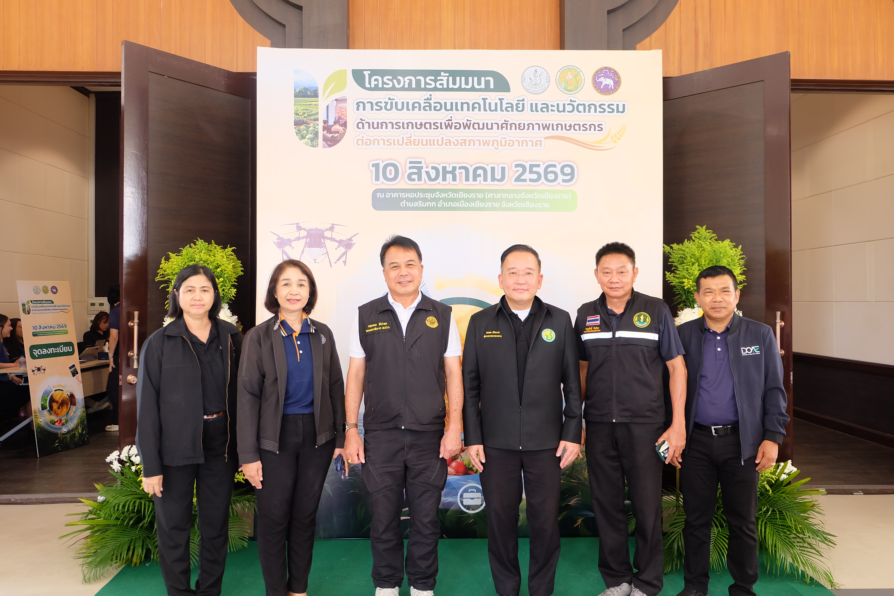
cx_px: 447
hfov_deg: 63.7
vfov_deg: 45.0
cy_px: 298
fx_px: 720
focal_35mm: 29
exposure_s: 1/30
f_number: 3.8
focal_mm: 19.2
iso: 640
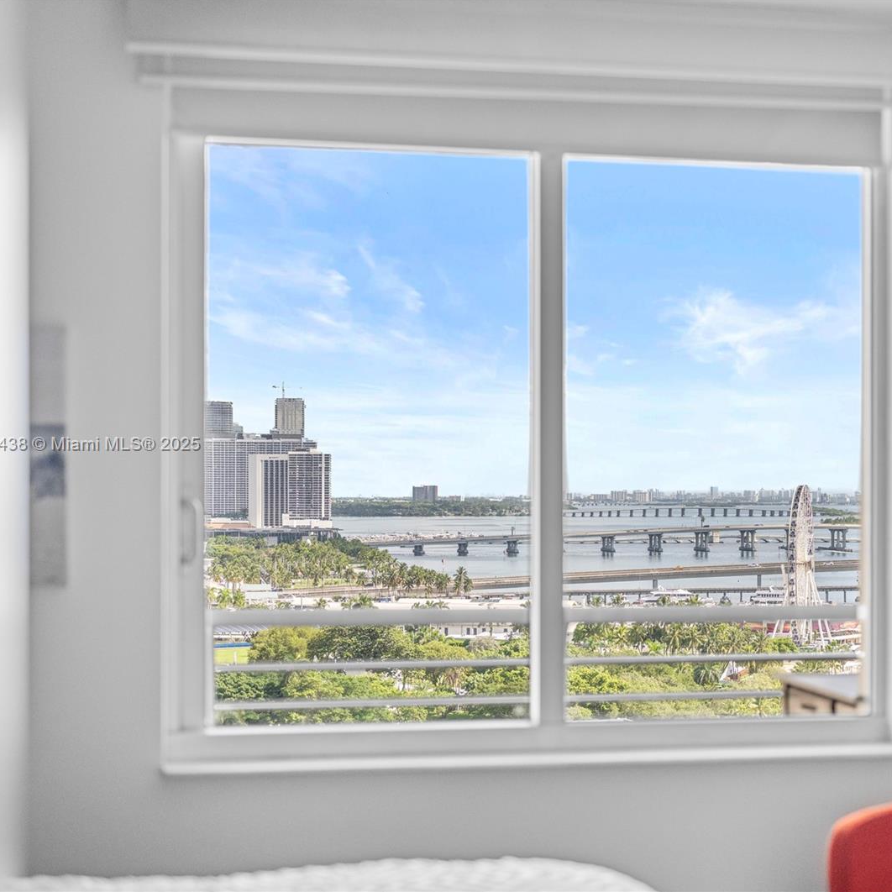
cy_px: 445
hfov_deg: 26.7
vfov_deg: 26.9
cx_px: 603
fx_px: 1866
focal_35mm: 64
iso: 500
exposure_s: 1/3200
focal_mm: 50
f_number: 2.5
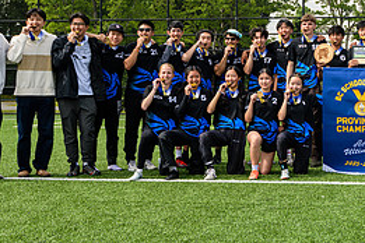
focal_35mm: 69
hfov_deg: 28.4
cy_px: 86
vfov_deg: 19.7
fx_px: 700
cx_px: 313
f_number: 5.6
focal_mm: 31
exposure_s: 1/800
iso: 280
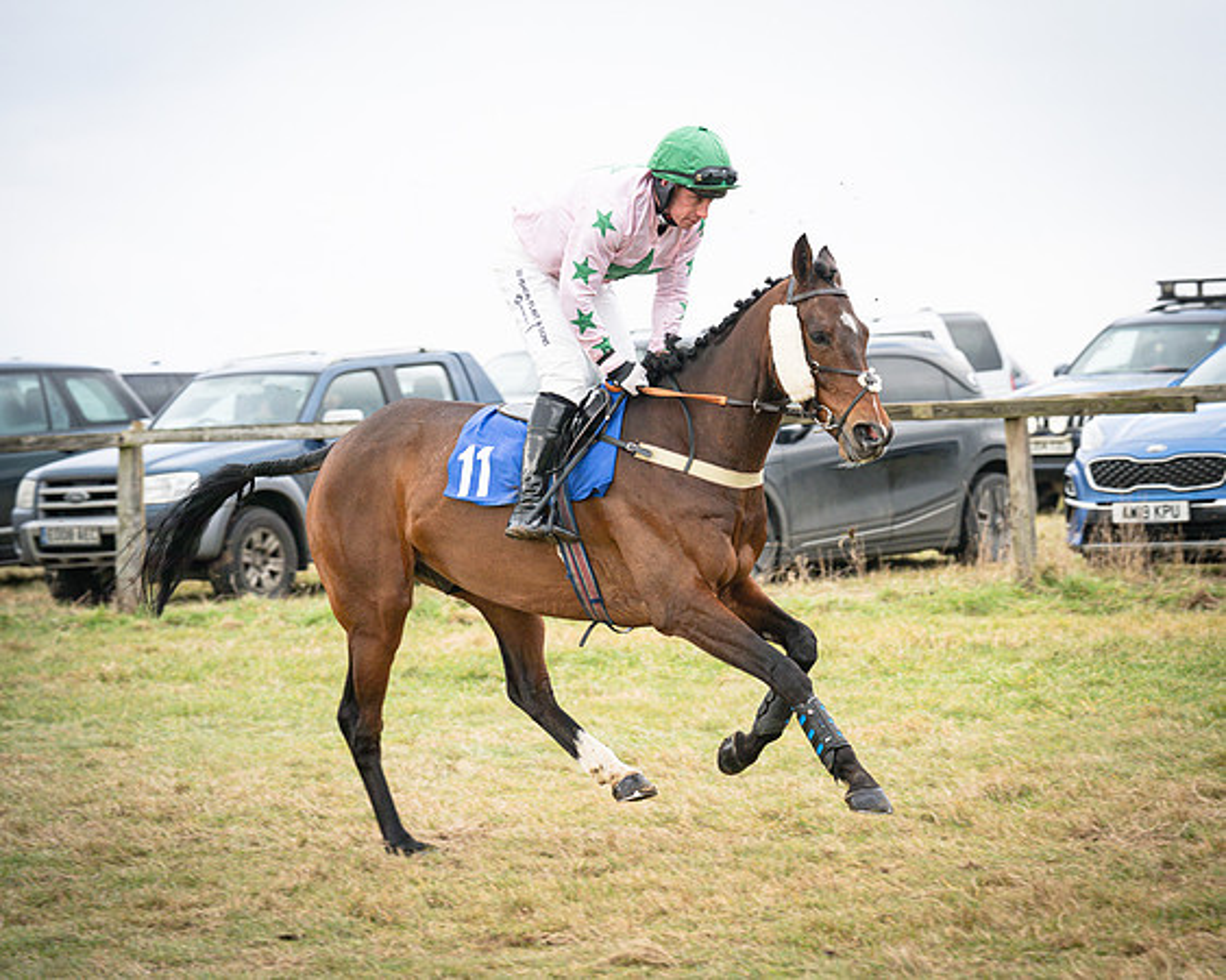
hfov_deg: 12.7
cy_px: 490
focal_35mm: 152
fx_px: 5515
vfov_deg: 10.2
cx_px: 736
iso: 500
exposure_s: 1/1000
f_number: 4.5
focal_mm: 135
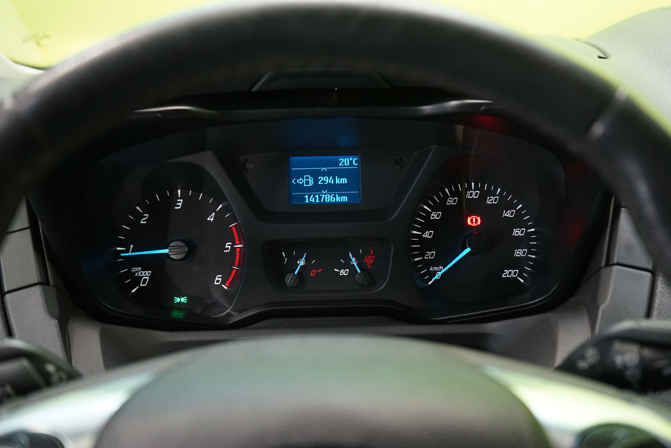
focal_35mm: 40
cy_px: 224
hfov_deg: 48.5
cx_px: 336
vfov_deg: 33.4
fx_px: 745
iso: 3200
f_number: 4
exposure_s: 1/60
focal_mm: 40
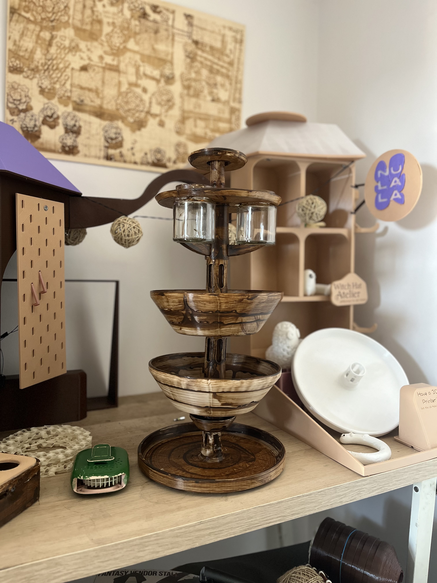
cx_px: 218
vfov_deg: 67.3
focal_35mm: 26
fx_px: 438
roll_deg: -0.5
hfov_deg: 53.1
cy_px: 292
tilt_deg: -4.2
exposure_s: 1/60
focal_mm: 5.1
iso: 250
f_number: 1.6
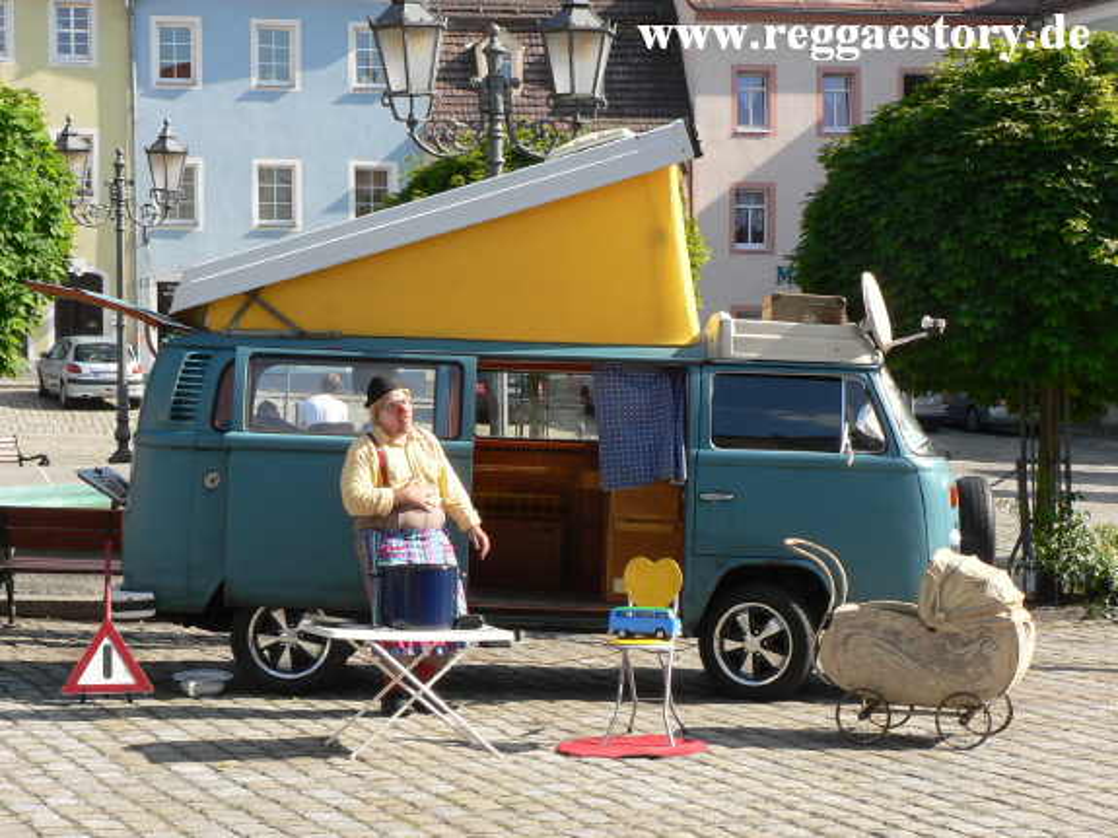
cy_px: 419
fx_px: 2422
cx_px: 559
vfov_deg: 19.6
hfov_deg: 26.0
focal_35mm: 75
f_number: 3.2
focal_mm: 12.9
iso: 64
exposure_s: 1/100
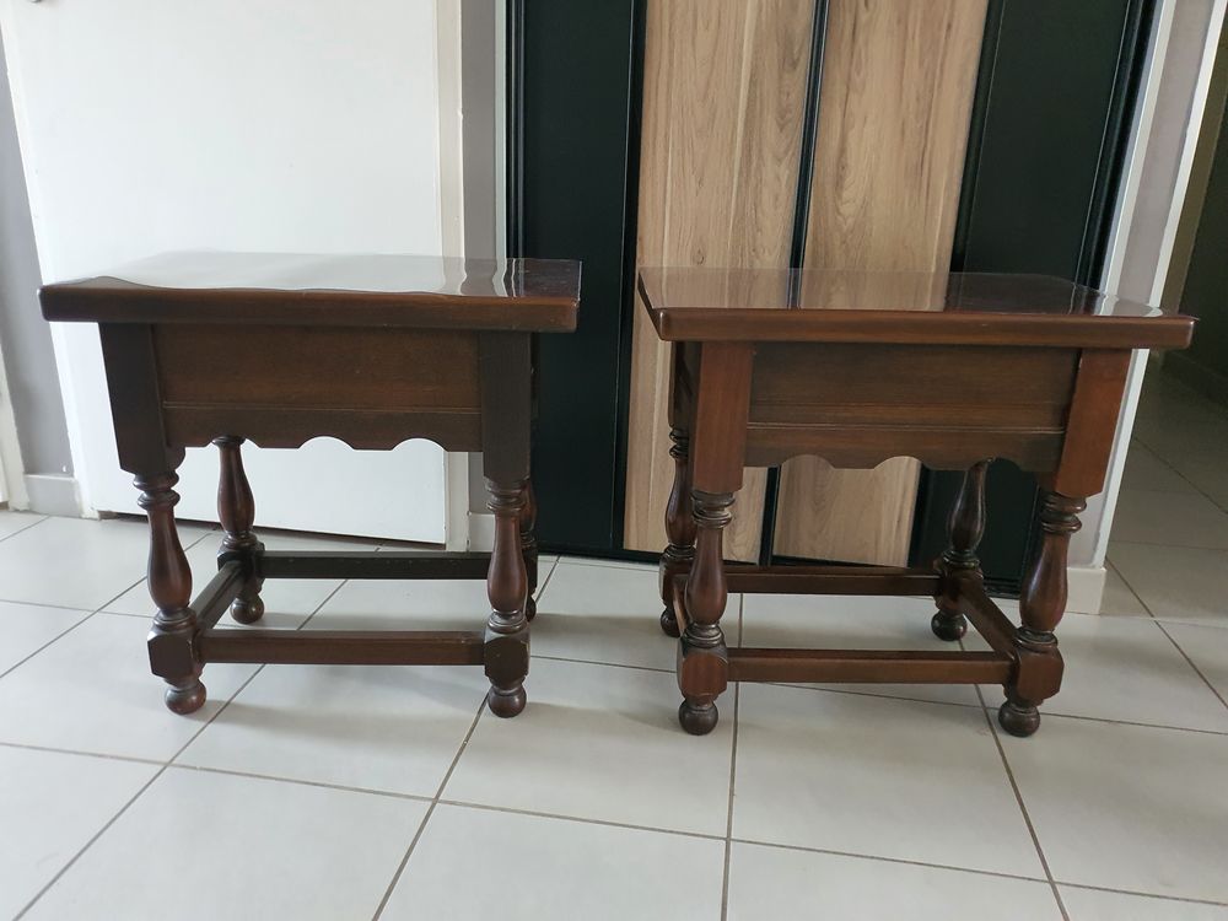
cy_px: 460
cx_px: 614
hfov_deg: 67.3
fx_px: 922
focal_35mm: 26
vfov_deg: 53.1
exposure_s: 1/50
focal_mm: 4.3
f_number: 1.5
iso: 500
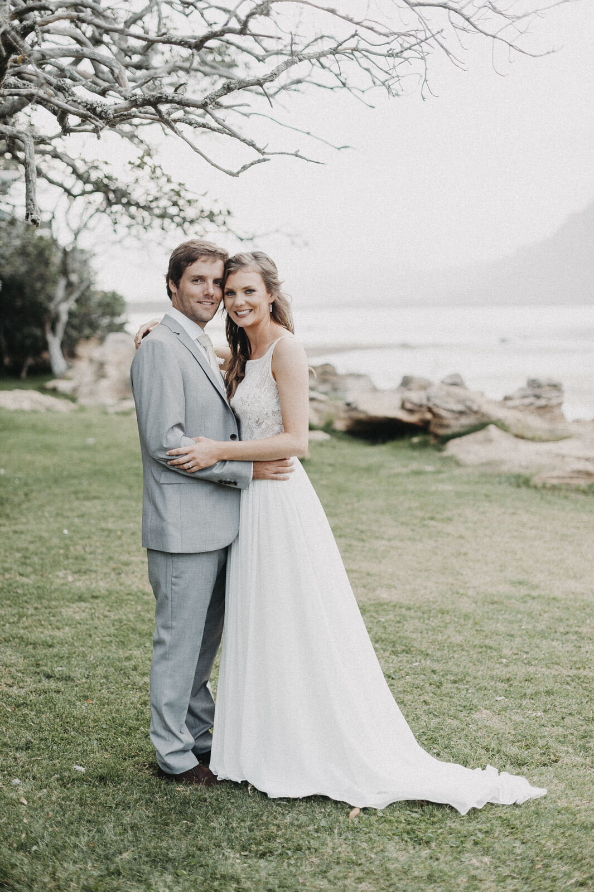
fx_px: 1239
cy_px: 446
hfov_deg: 27.0
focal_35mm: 50
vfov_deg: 39.6
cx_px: 297
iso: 200
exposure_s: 1/400
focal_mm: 50
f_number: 2
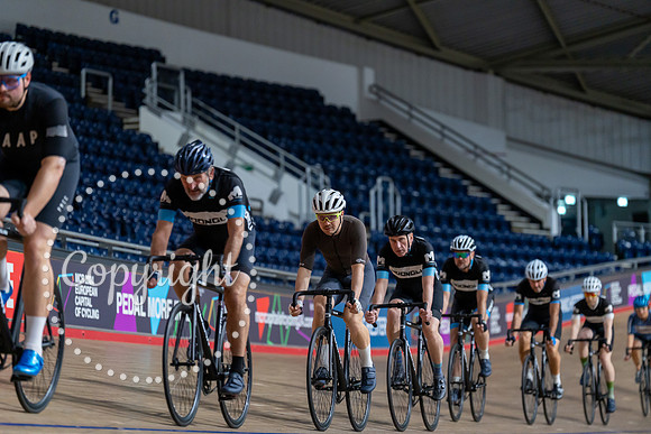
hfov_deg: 14.1
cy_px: 217
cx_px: 326
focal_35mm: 146
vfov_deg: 9.4
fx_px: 2641
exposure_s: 1/800
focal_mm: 146
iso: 3200
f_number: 2.8
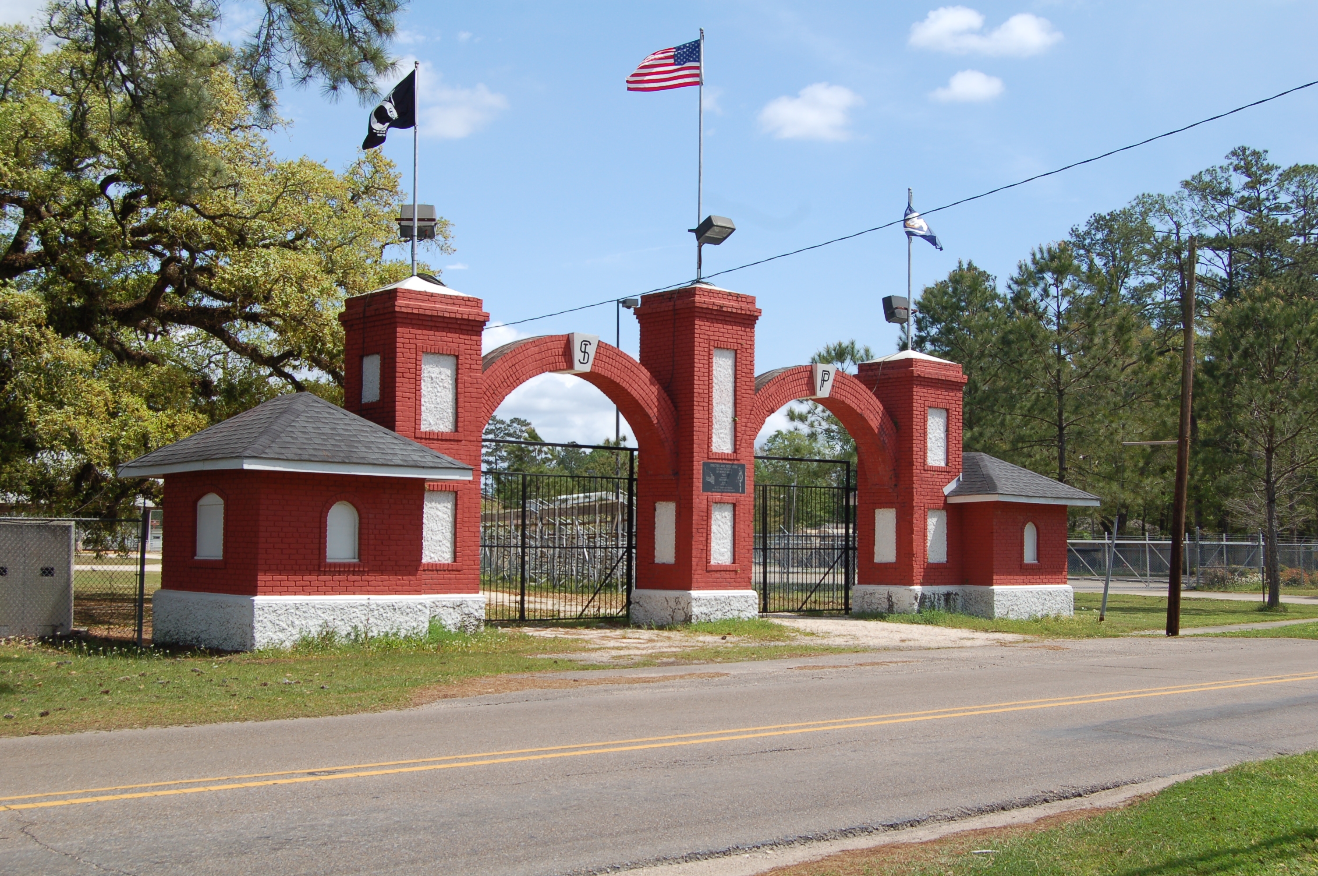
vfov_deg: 31.8
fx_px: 1536
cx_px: 659
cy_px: 438
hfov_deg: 46.4
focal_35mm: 42
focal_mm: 28
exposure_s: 1/320
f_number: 9
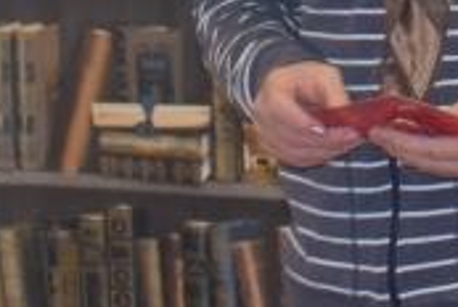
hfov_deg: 6.9
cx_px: 1276
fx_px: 3504
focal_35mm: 275
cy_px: -369
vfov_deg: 4.9
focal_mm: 31
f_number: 4.2
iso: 1250
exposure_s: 1/60
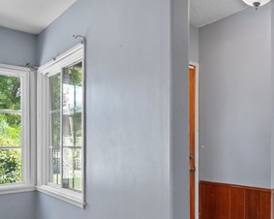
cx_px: 198
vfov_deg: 42.9
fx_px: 276
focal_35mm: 34
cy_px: 140
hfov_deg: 51.1
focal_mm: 16
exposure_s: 1/20
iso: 1600
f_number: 7.1
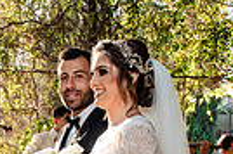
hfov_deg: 18.9
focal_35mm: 104
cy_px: 146
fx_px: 672
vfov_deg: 13.0
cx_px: -26
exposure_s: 1/200
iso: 1000
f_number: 7.1
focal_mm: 24
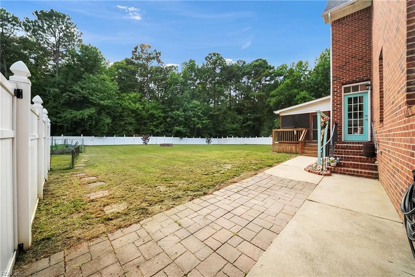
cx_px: 208
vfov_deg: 90.0
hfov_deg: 112.6
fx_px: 138
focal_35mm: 12
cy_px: 138
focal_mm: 12
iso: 5000
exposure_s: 1/4000
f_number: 5.6
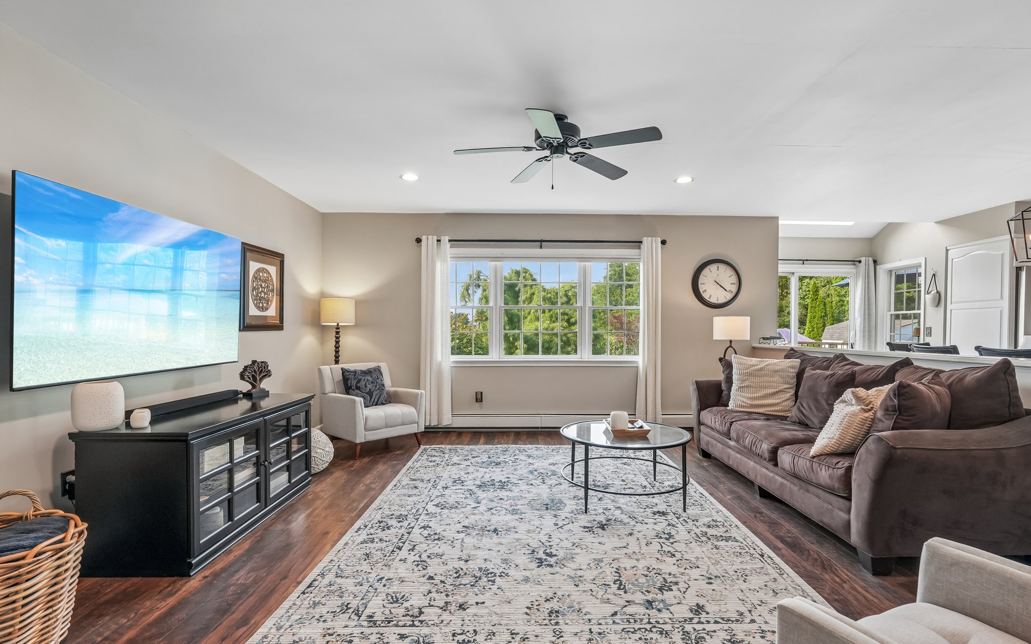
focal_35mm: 17
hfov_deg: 94.3
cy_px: 342
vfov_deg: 67.9
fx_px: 478
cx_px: 535
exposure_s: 1/30
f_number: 8
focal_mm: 16
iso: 100
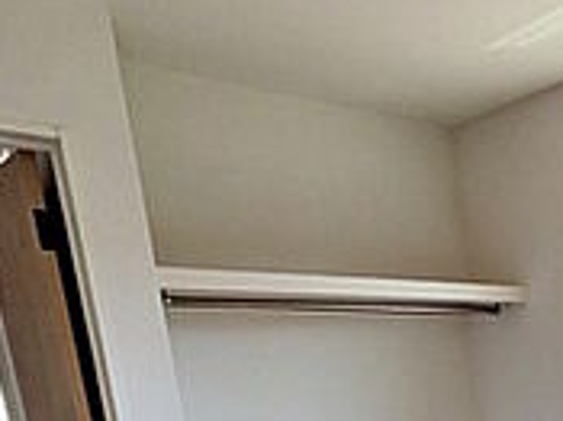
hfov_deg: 32.0
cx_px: 698
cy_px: 533
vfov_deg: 26.2
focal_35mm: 48
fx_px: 780
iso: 48
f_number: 2.2
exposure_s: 1/875
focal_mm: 1.83
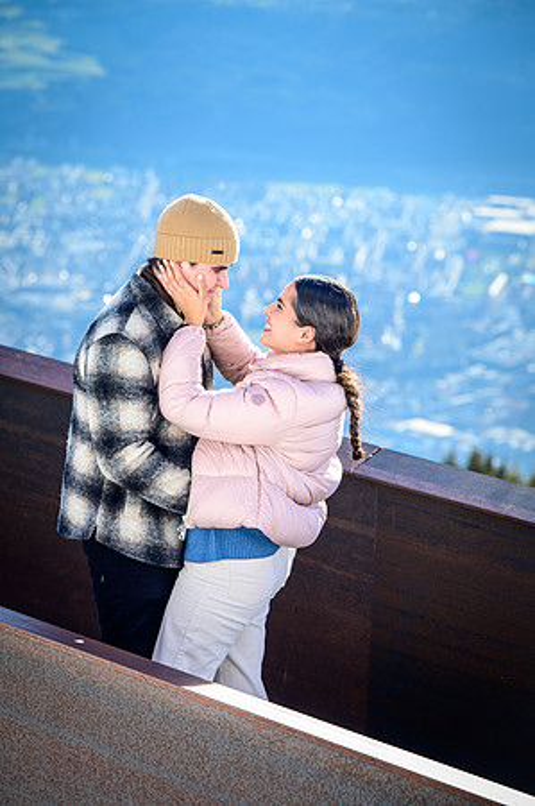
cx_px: 268
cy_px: 403
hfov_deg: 12.4
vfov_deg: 18.6
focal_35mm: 110
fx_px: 2458
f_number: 5
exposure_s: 1/320
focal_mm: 110
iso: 100
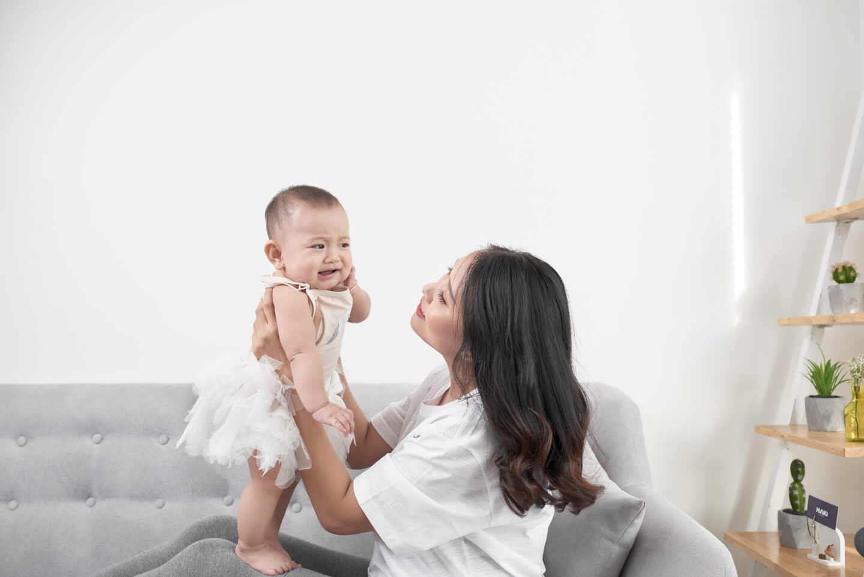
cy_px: 288
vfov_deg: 37.9
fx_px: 840
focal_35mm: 35
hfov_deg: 54.4
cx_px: 432
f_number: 4
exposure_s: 1/125
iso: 200
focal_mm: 35
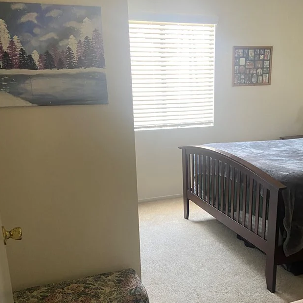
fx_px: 376
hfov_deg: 43.6
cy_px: 192
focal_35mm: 38
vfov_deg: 43.5
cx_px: 185
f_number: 1.8
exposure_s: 1/60
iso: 160
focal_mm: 4.25
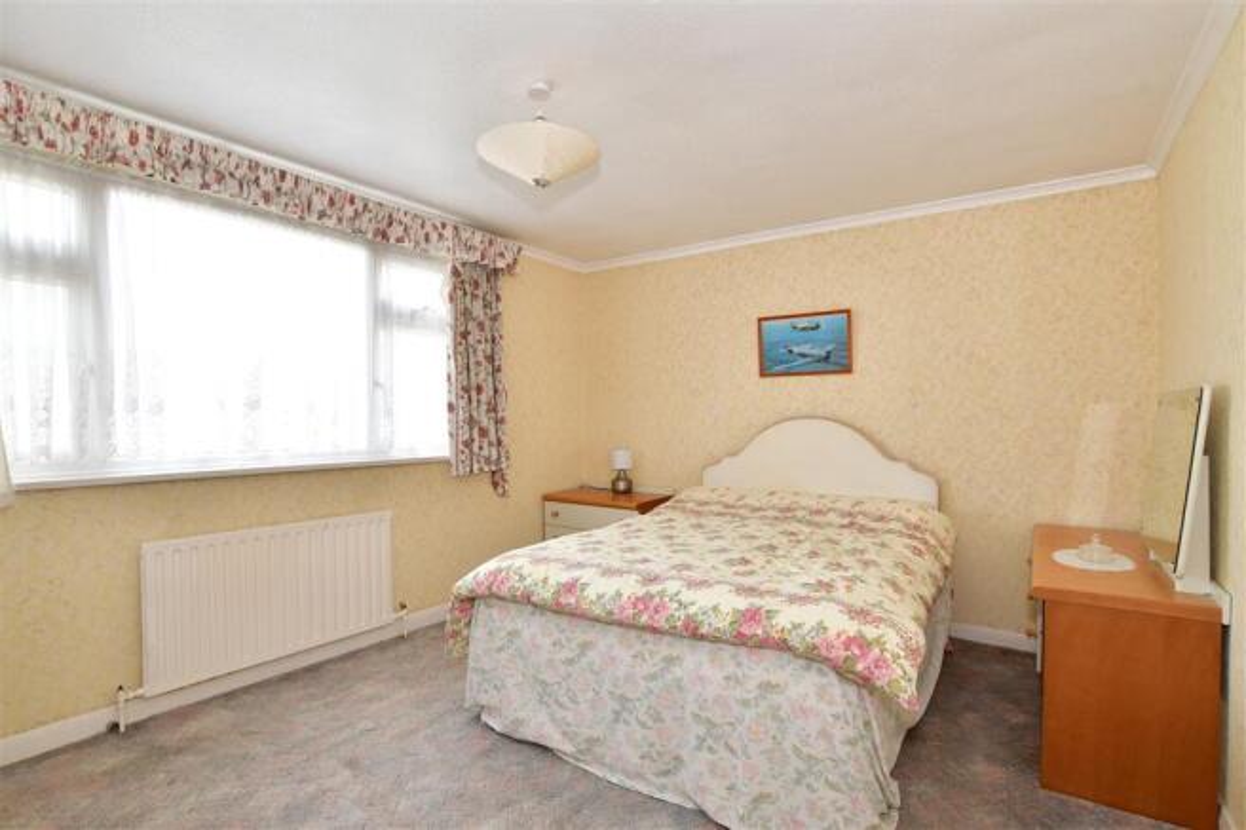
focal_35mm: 15
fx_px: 519
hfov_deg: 100.4
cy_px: 415
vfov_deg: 77.3
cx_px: 623
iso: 200
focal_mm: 10
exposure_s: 1/13
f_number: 8
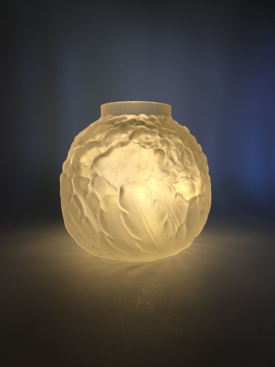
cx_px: 138
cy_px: 184
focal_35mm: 29
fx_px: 307
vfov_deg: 61.7
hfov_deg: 48.2
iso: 40
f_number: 2.2
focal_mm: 4.15
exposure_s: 1/33
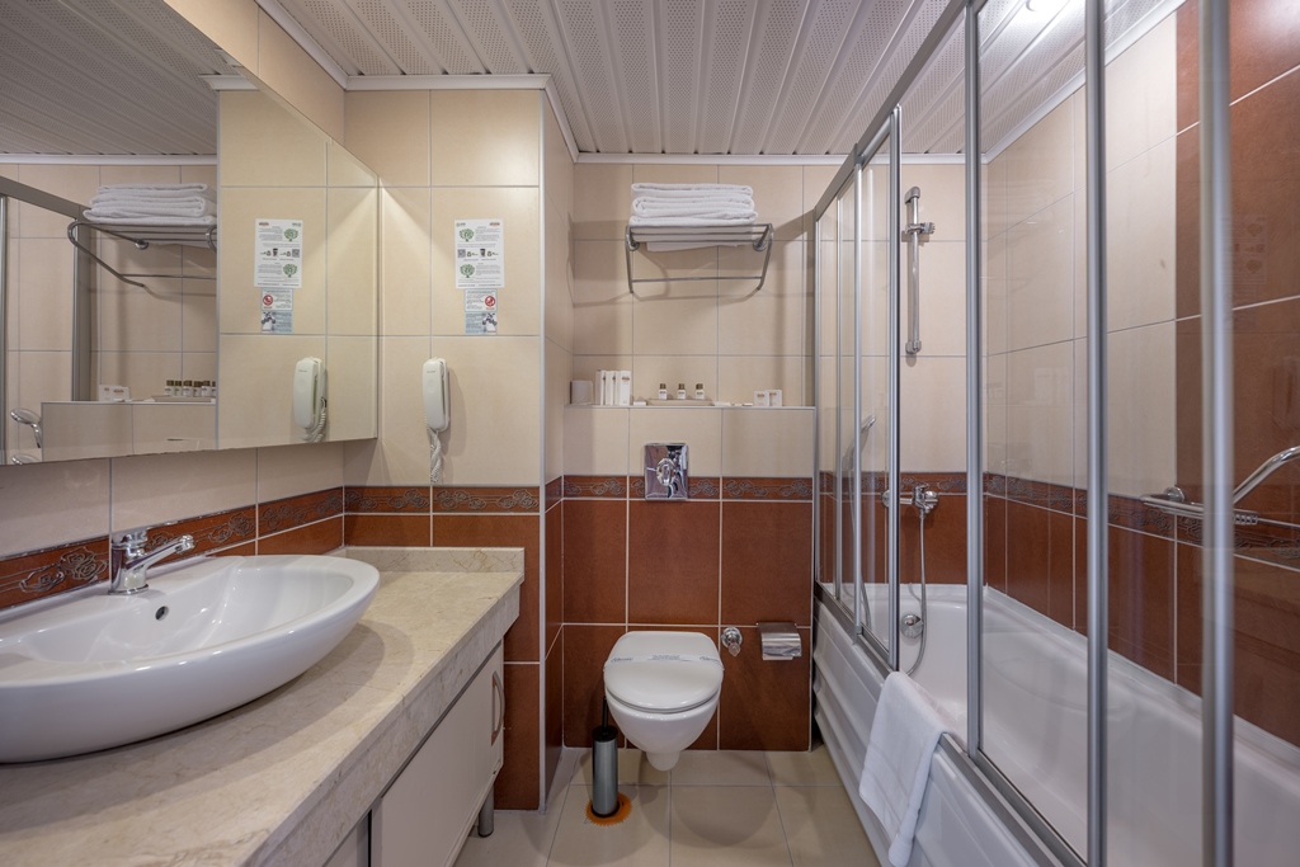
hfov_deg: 104.2
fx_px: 506
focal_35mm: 14
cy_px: 434
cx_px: 650
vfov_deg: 81.2
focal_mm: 14
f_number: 5
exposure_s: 1/10
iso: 100
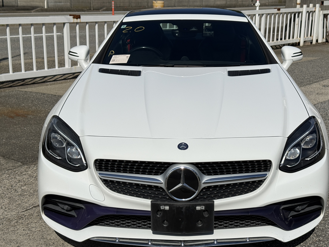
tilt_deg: -14.8
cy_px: 130
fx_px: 523
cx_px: 182
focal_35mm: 55
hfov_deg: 34.9
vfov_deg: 26.6
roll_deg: -1.4
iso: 50
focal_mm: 6.76
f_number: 1.78
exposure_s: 1/16129
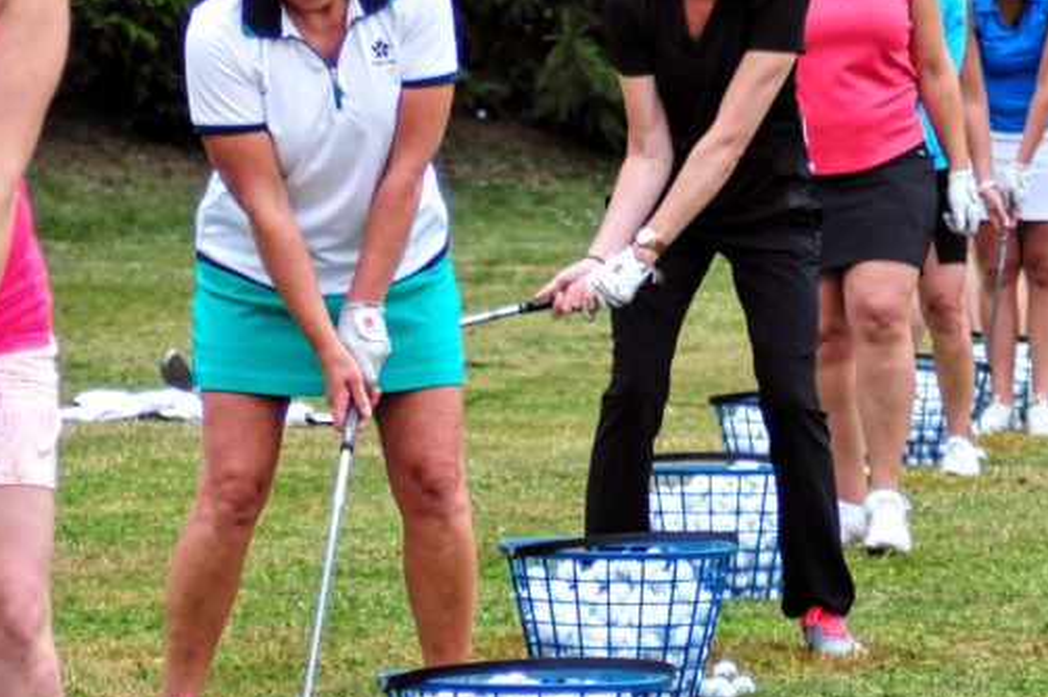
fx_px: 8349
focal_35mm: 287
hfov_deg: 7.2
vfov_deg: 4.8
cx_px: 438
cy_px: 426
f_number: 4
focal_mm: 80
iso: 1000
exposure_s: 1/640
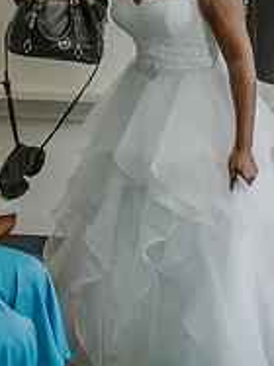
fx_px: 856
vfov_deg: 23.8
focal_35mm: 81
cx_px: 129
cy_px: 70
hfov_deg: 18.2
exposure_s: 1/1000
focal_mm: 35
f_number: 2.2
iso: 1800
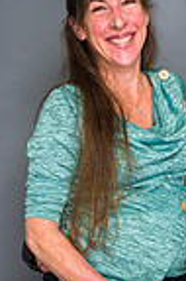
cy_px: 310
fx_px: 979
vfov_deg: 15.8
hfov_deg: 10.8
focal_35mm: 126
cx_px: 179
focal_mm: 40
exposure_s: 1/100
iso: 200
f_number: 5.6
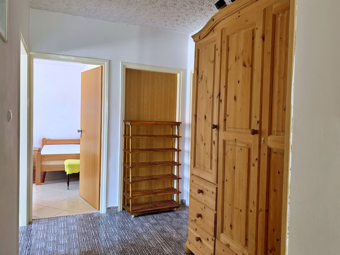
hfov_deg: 67.3
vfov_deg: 53.1
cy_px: 128
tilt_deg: -1.7
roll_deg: -1.9
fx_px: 255
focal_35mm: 26
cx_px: 170
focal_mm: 4.25
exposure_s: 1/50
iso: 320
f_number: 1.8
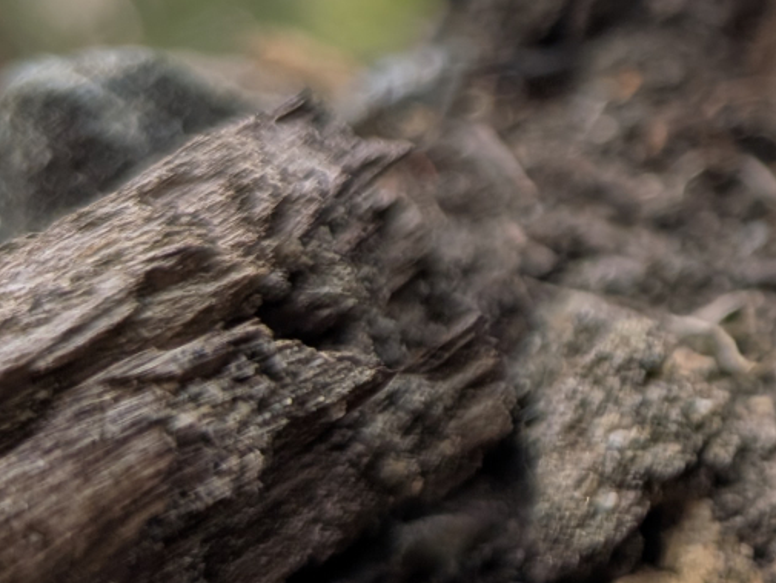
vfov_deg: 19.0
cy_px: 34
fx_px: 1704
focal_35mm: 76
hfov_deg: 22.4
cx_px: 1062
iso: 32
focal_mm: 4.5
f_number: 1.7
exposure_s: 1/1072
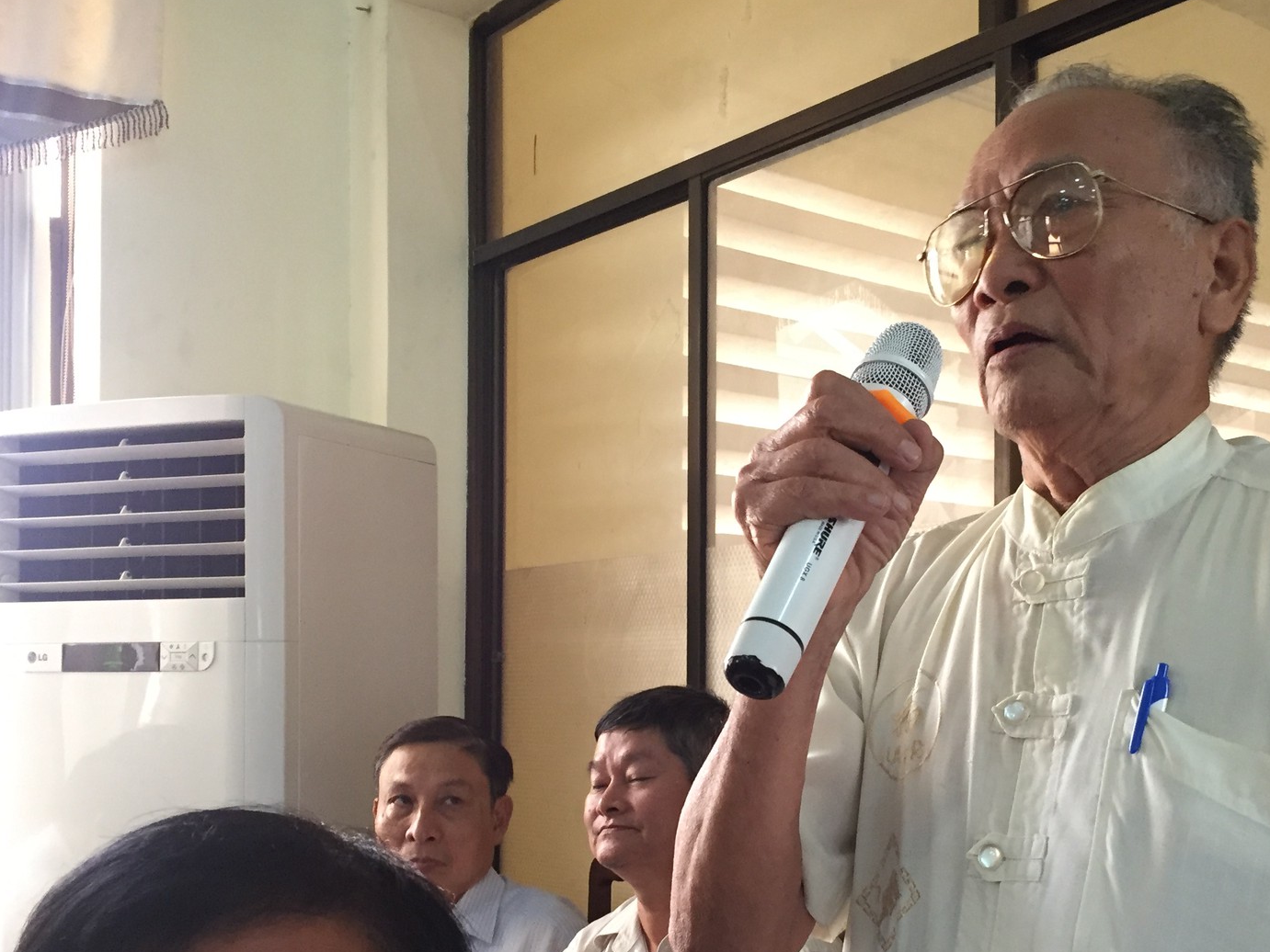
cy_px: 654
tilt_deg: +1.7
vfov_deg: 34.0
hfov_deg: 44.6
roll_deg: -0.6
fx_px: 1541
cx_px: 756
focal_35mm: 42
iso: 250
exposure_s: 1/33
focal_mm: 4.15
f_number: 2.2
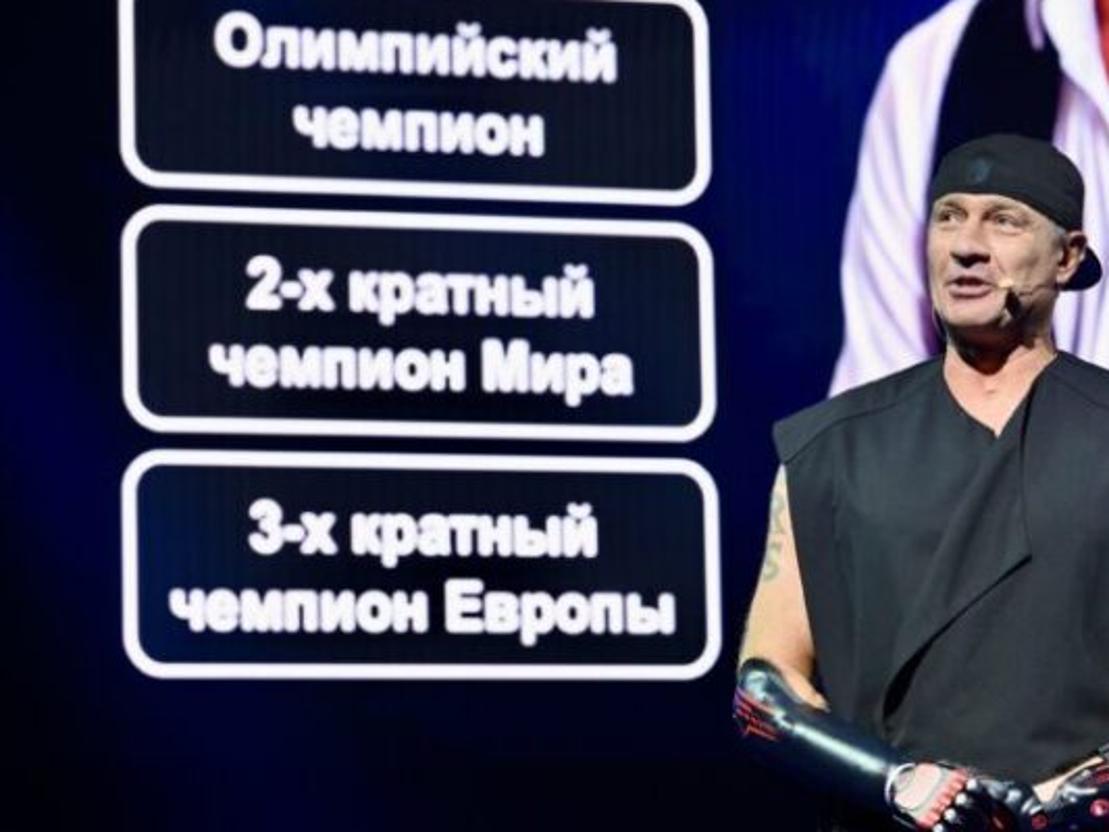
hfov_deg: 10.6
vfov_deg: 7.9
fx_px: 5992
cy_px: 435
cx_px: 699
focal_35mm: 187
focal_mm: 135
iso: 1250
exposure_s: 1/200
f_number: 6.3
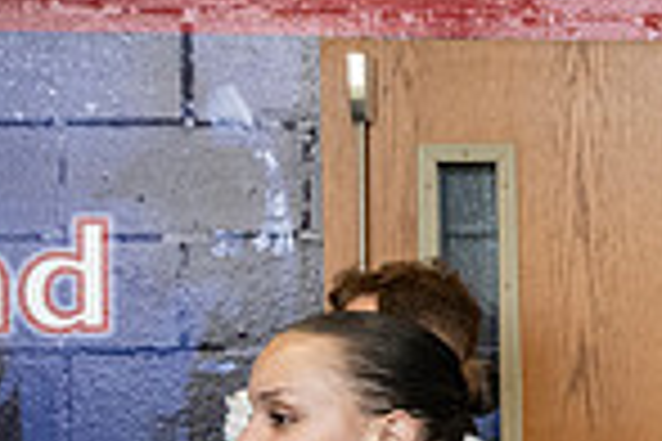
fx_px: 1747
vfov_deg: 14.3
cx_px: 1126
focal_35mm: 95
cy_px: 376
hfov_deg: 17.9
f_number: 4
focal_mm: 24
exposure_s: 1/800
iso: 3200
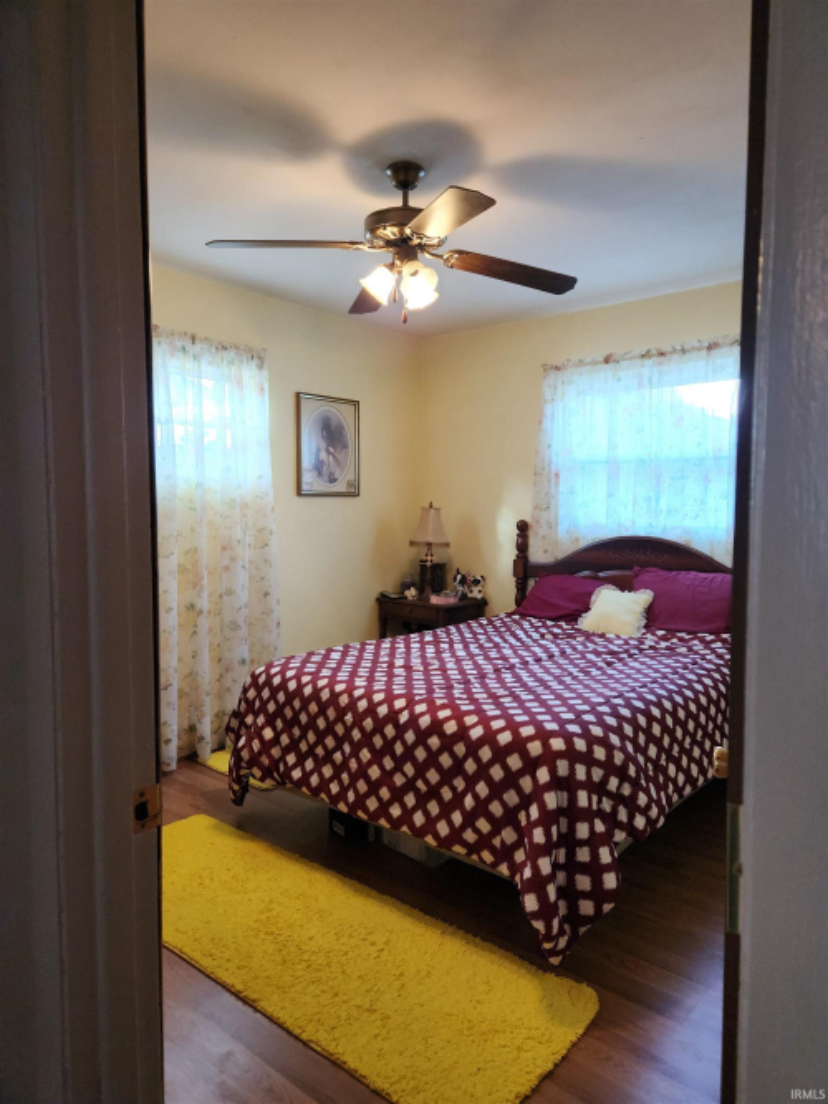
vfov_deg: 73.9
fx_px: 734
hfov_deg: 58.9
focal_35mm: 23
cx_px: 414
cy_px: 552
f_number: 1.8
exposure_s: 1/60
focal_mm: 5.4
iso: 200
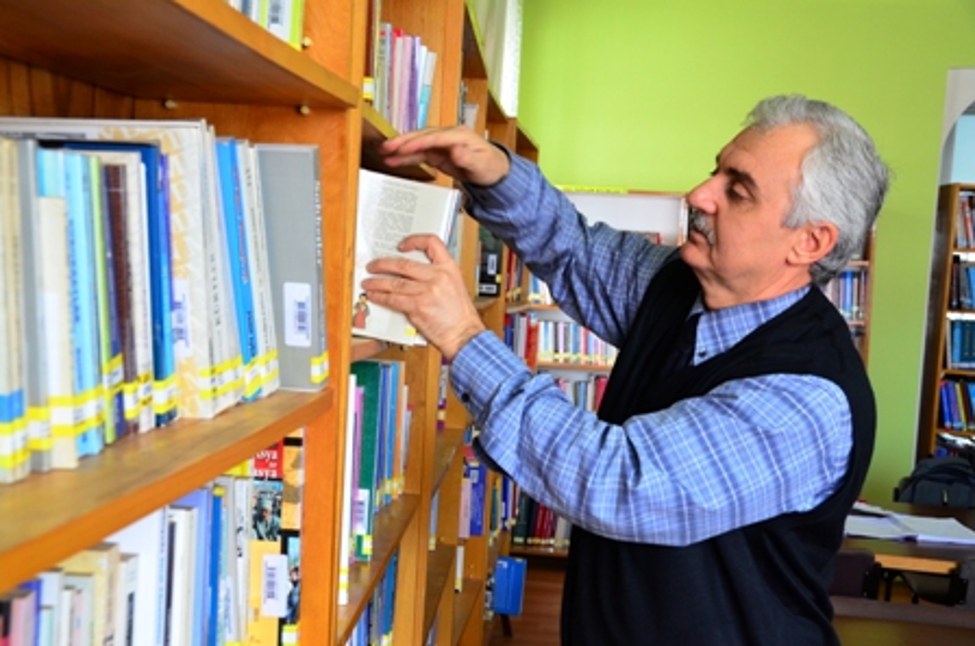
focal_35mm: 46
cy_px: 323
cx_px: 488
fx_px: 1257
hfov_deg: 42.4
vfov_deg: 28.8
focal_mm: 31
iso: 1250
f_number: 6.3
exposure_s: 1/125
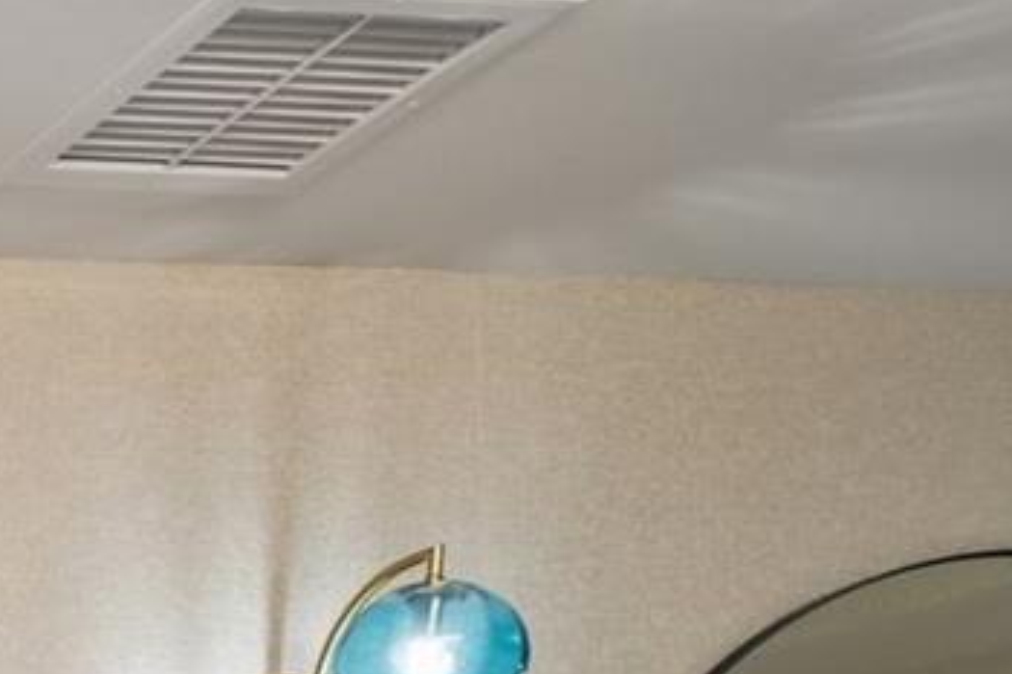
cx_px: -1177
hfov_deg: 17.4
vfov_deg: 17.0
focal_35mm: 64
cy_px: 1253
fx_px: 1798
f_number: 9
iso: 200
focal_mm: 14
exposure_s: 1/20
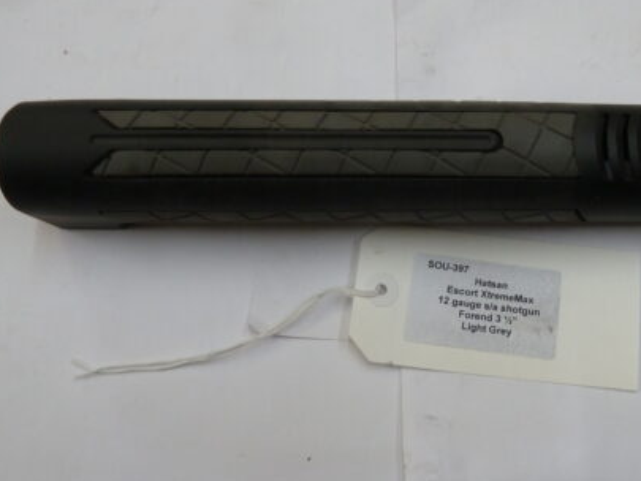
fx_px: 685
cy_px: 236
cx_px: 445
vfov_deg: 38.7
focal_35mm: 37
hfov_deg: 49.0
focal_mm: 4.1
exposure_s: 1/30
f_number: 3.3
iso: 160
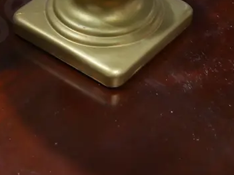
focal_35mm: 111
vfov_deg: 12.8
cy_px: -71
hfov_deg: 17.7
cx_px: 126
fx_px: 750
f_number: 4.1
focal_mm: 19
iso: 640
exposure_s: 1/60
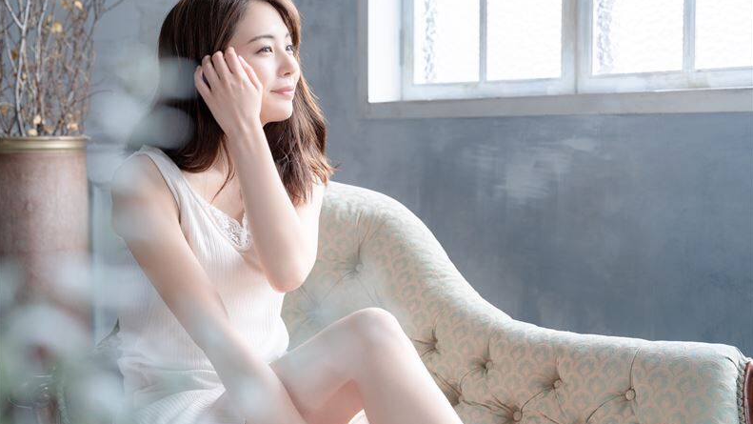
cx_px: 376
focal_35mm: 53
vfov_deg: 22.6
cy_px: 190
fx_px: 1058
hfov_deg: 39.2
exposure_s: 1/125
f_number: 4
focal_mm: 50
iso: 500
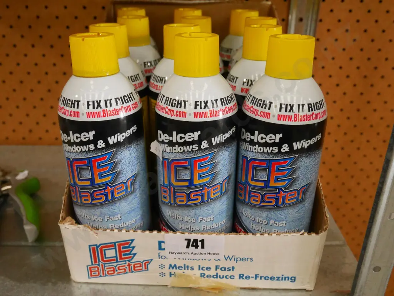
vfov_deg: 44.2
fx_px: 364
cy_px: 148
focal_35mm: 32
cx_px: 197
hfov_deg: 56.8
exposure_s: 1/125
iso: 3200
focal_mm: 16
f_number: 4
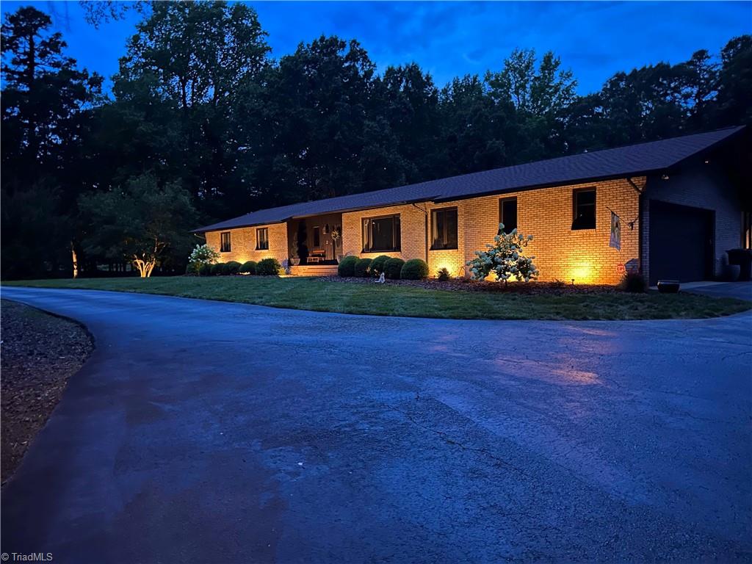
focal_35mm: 24
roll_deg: -0.6
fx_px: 521
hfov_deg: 71.6
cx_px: 376
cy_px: 282
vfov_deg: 56.8
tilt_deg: -1.4
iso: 1000
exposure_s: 1/9
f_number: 1.78
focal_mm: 6.86
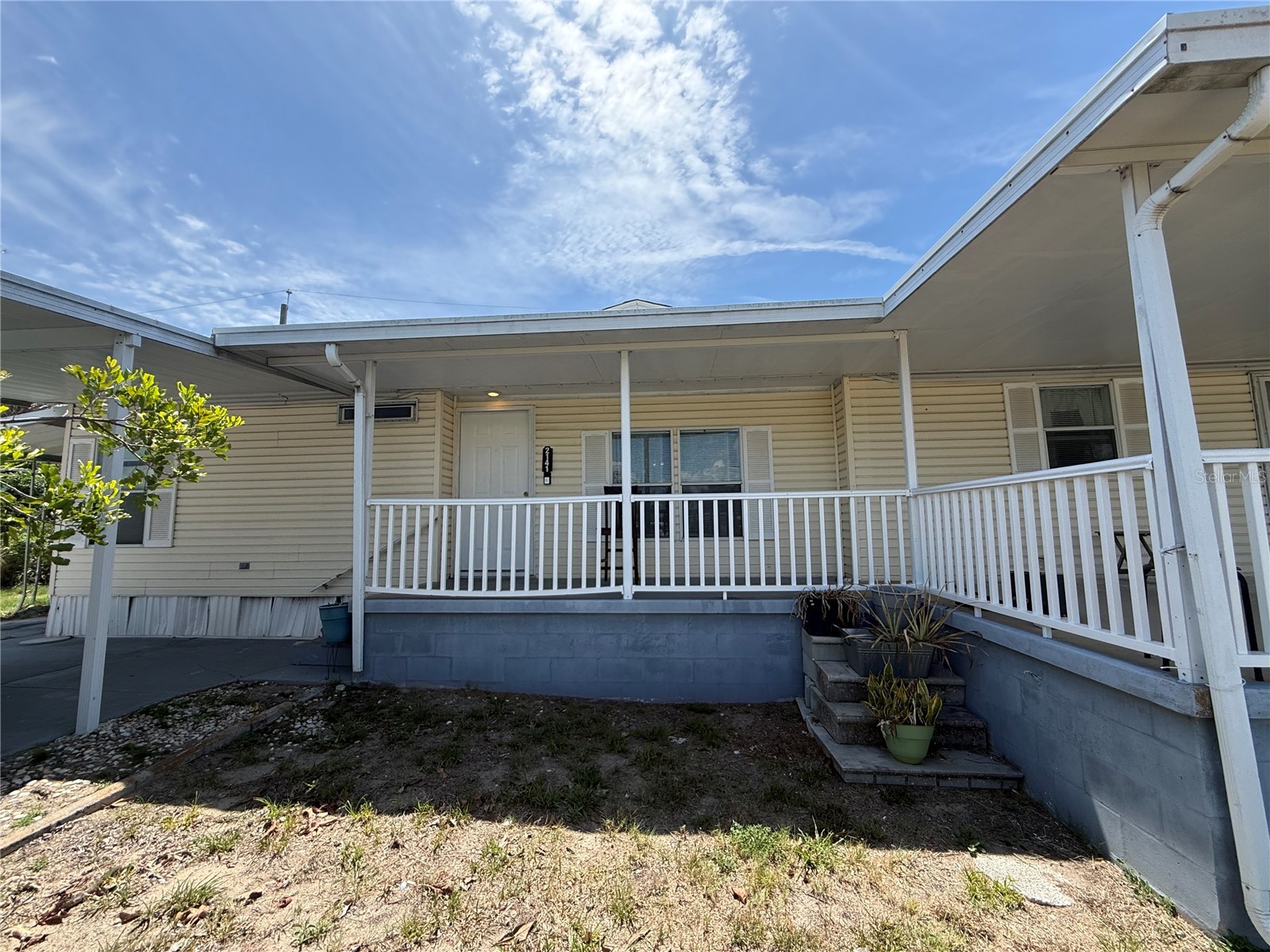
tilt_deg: +4.4
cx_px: 635
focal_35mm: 14
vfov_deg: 85.7
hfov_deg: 102.1
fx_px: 514
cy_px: 476
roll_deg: +0.8
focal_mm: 2.22
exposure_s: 1/1339
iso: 64
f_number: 2.2
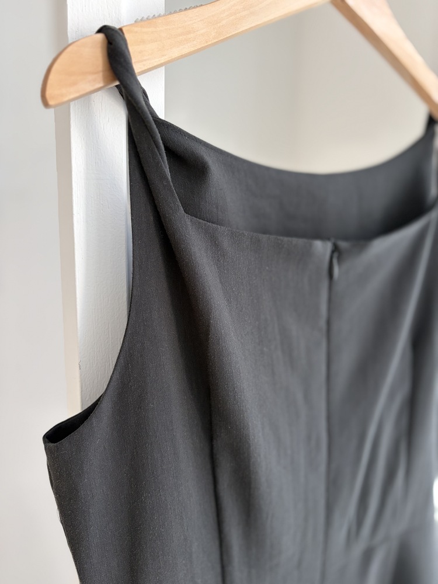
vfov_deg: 67.3
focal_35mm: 26
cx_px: 219
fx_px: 439
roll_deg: -1.2
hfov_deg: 53.1
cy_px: 292
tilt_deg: -9.9
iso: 200
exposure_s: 1/60
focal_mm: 5.96
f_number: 1.6
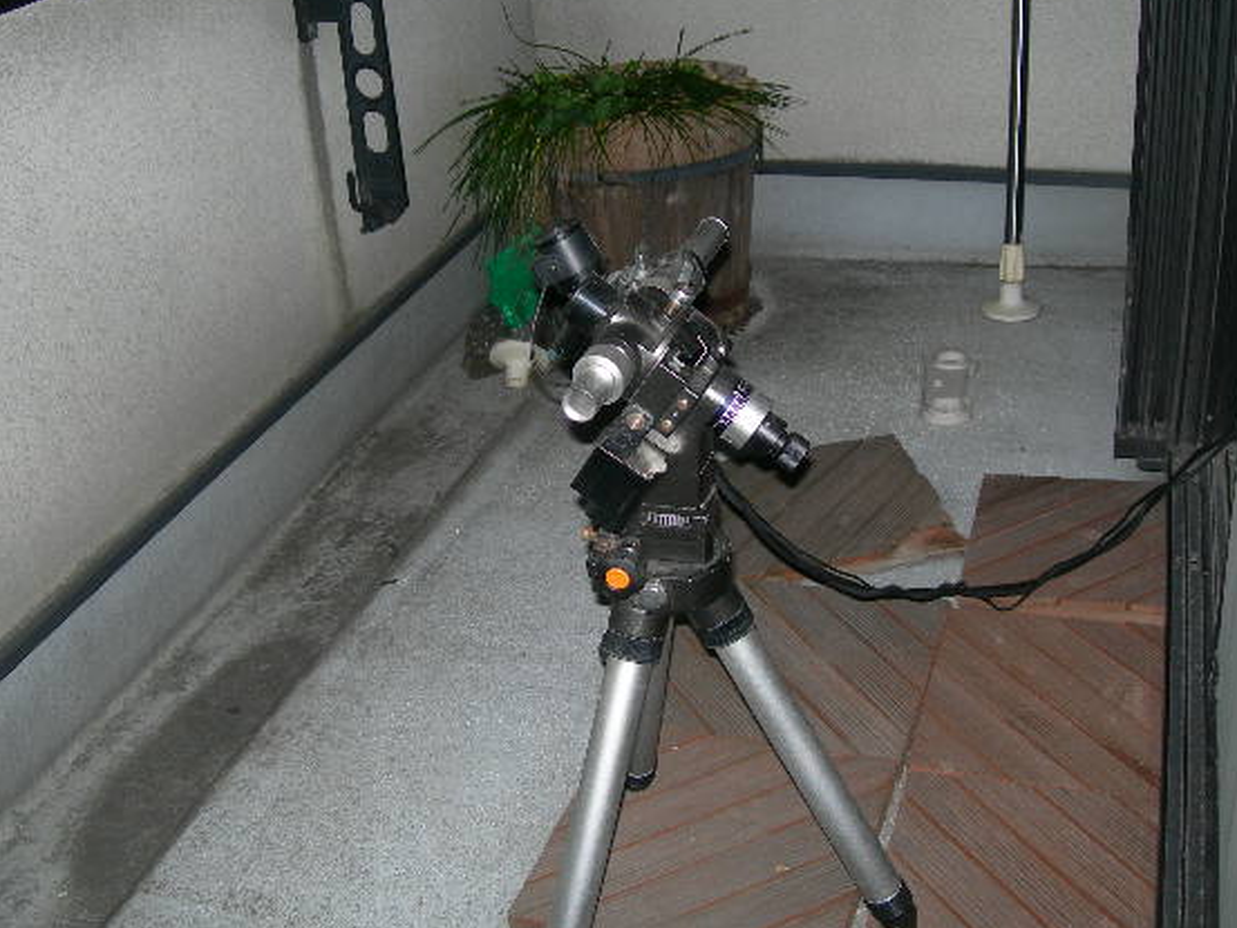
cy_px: 449
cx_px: 570
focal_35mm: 44
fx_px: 1573
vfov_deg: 32.9
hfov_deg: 42.9
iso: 90
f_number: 2.8
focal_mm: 7.8
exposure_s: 1/60.1
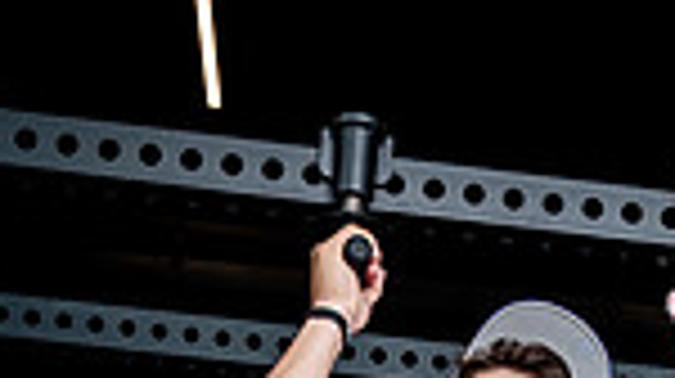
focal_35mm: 104
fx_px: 1859
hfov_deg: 20.4
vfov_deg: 9.8
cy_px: 981
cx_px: 504
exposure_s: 1/250
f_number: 8
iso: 640
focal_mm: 33
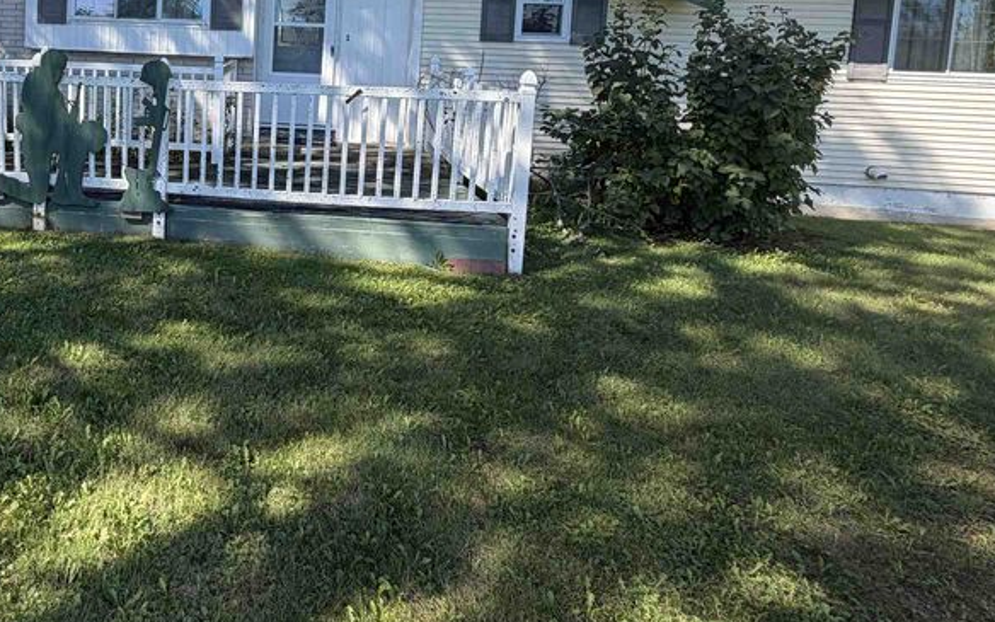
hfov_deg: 64.1
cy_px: 95
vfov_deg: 44.5
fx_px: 705
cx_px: 196
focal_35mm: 26
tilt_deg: -3.6
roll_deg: -1.8
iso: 50
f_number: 2.2
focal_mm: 2.22
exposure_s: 1/502
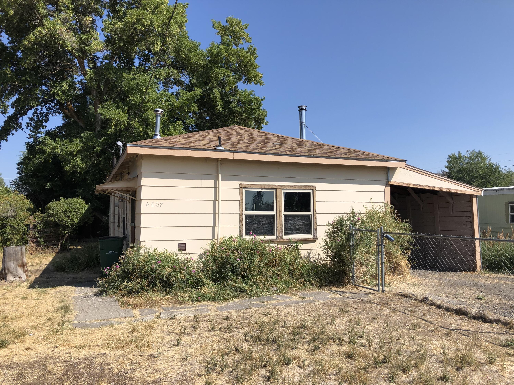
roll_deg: +0.7
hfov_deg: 63.4
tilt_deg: +4.0
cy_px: 192
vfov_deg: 49.7
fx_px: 416
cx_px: 257
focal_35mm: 28
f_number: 1.8
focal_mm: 3.99
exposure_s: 1/2114
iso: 20
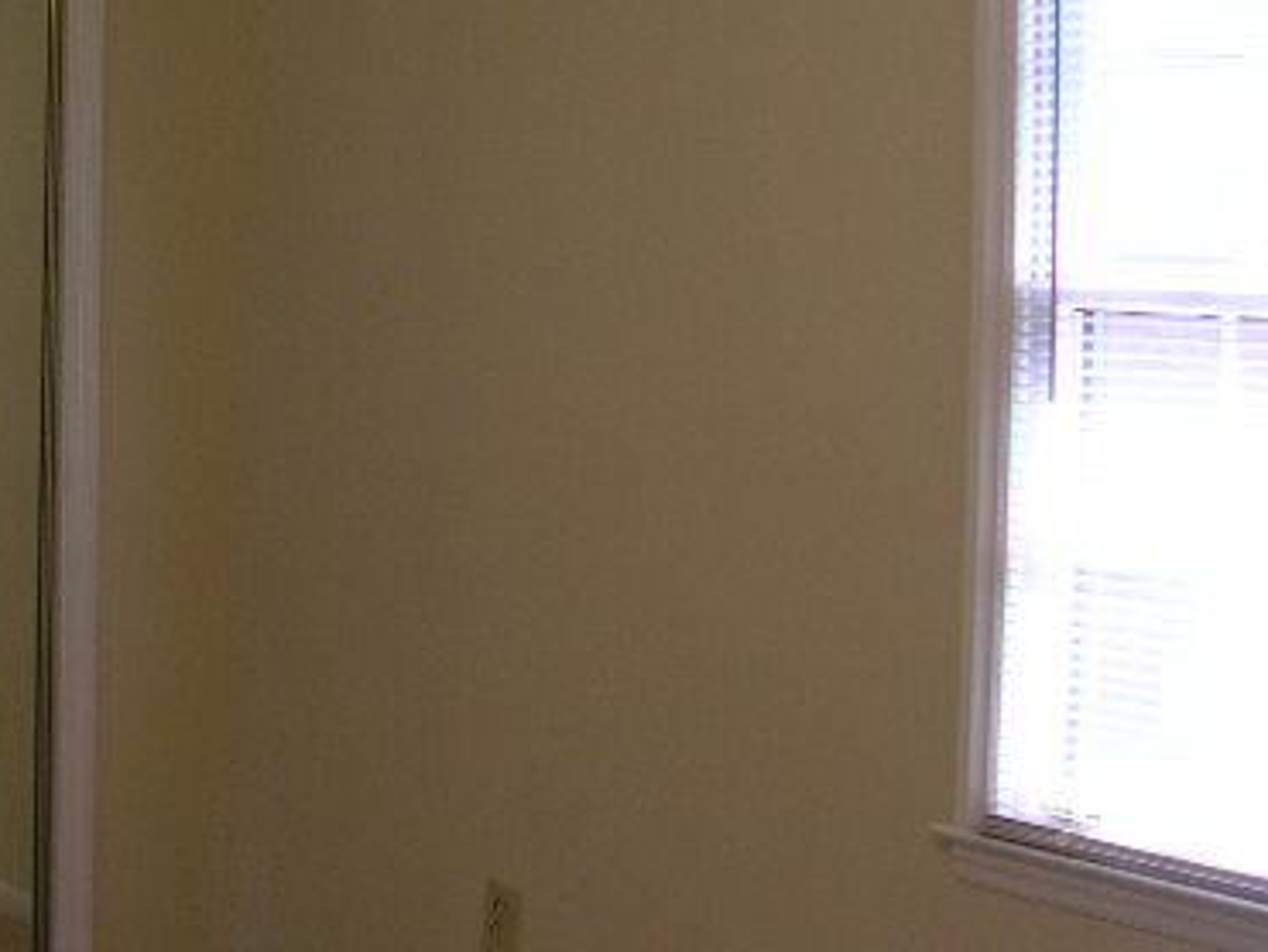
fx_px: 2346
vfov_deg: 22.8
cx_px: 230
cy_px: 267
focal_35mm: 64
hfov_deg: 29.5
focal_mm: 5.6
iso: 100
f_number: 2.7
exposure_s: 1/35.4
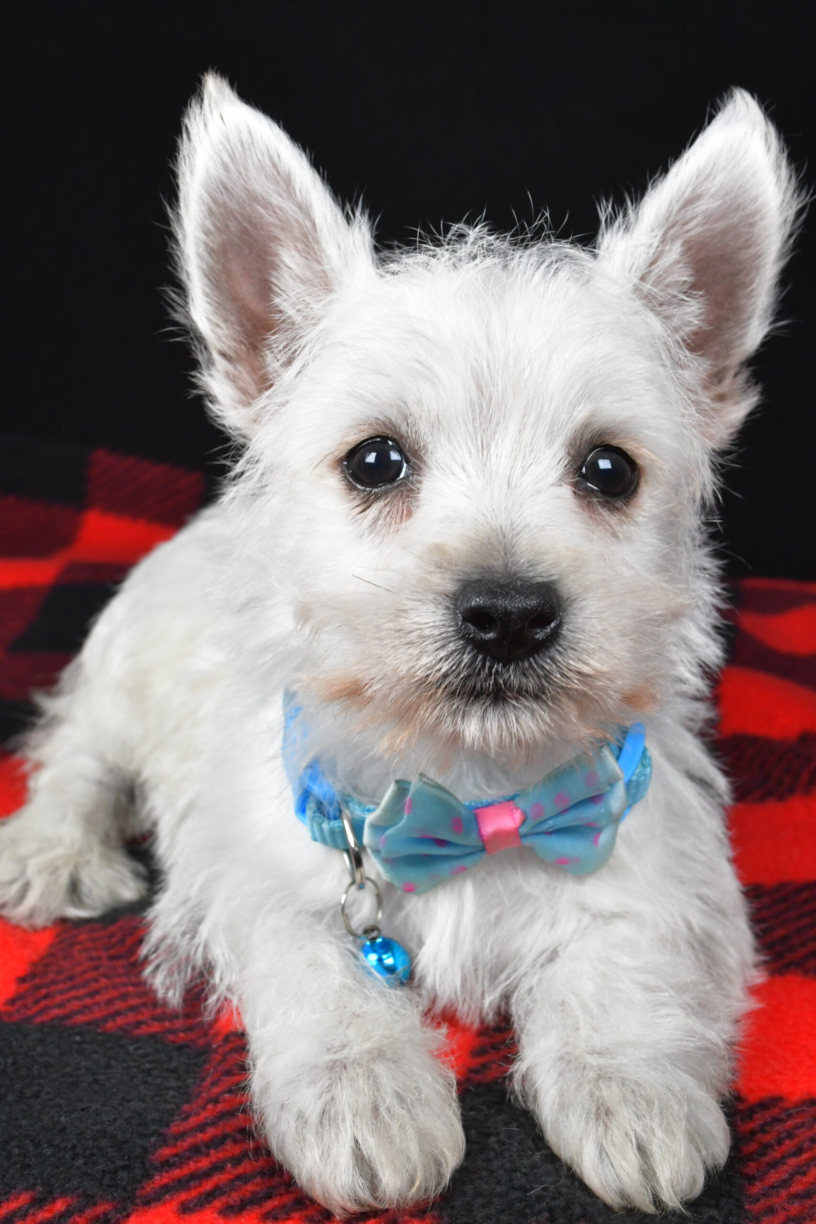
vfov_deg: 46.4
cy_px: 612
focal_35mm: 42
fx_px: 1428
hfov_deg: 31.9
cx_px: 408
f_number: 11
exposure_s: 1/500
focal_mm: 28
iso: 3200
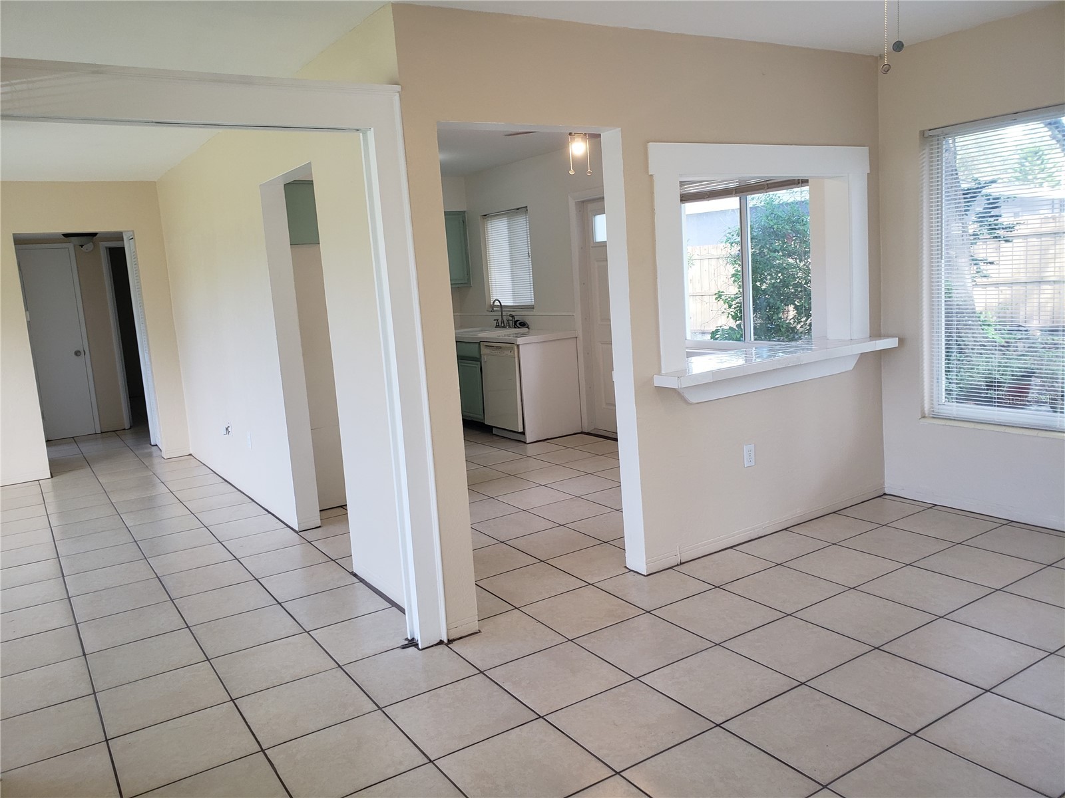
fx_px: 800
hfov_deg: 67.3
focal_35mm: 26
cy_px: 399
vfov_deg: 53.1
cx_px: 532
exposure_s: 1/60
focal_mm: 4.3
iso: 100
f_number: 2.4
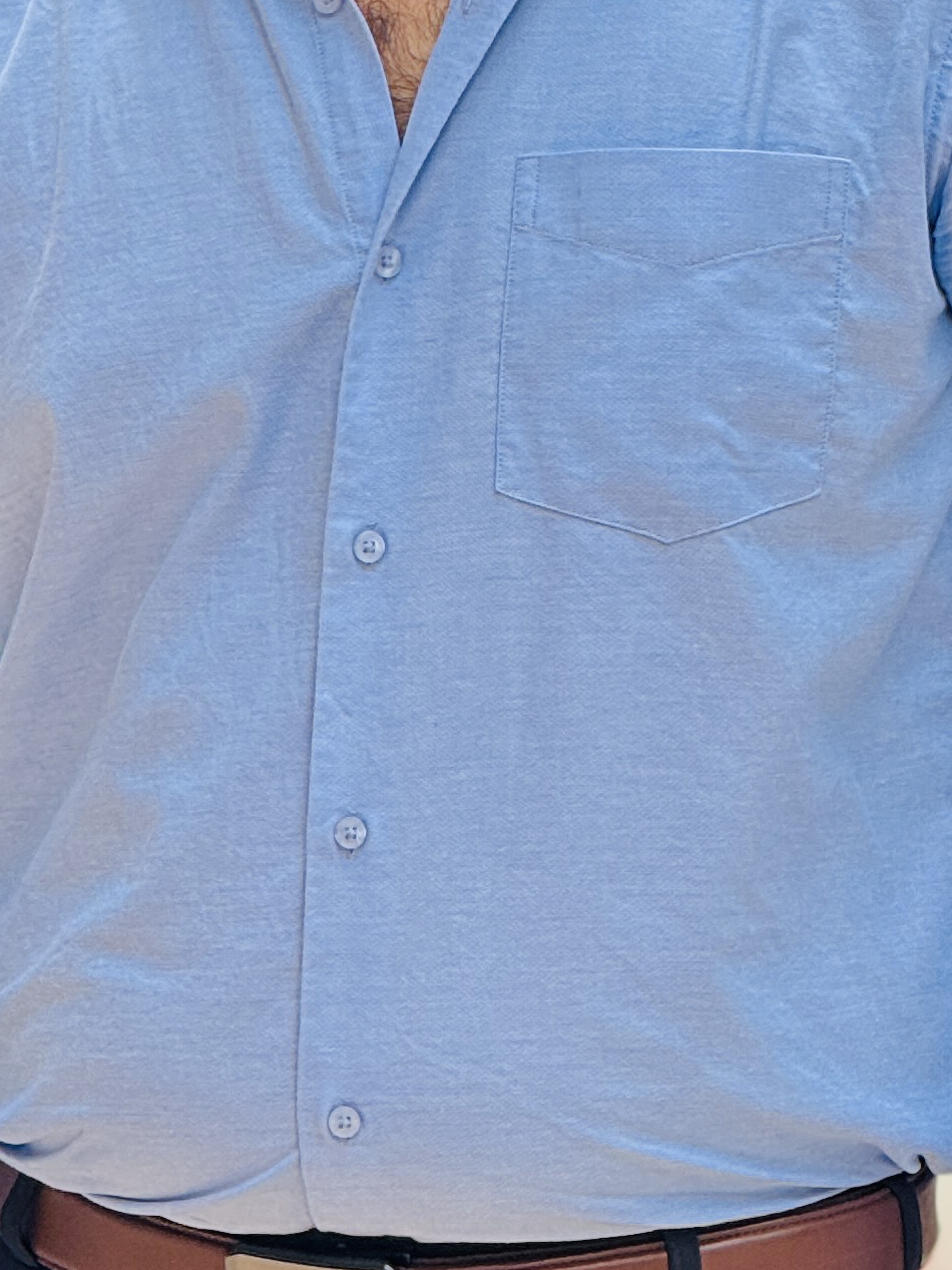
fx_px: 14010
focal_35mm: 382
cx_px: 499
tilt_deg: -2.4
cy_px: 294
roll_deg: -2.0
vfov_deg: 5.2
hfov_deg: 3.9
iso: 50
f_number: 2.8
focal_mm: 15.66
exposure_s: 1/99
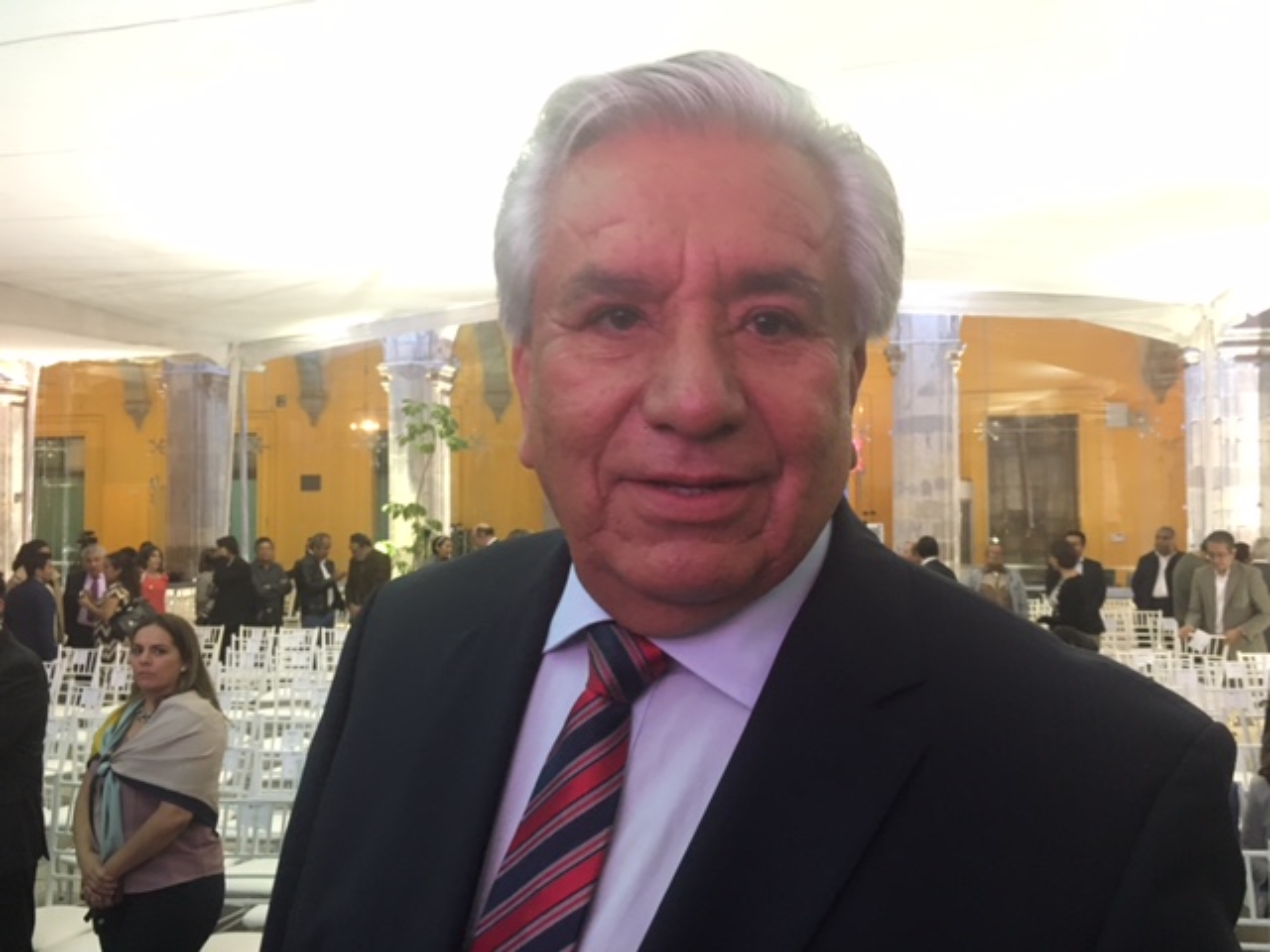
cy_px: 476
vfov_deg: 48.2
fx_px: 1064
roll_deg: +0.0
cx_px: 635
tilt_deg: +2.2
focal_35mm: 29
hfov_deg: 61.7
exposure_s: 1/17
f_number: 2.2
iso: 200
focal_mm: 4.15
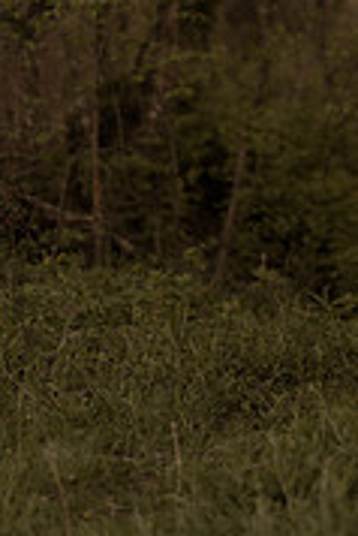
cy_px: -9
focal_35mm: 215
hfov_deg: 6.4
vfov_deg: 9.5
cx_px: 439
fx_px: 3201
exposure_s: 1/800
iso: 250
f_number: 1.4
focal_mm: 85
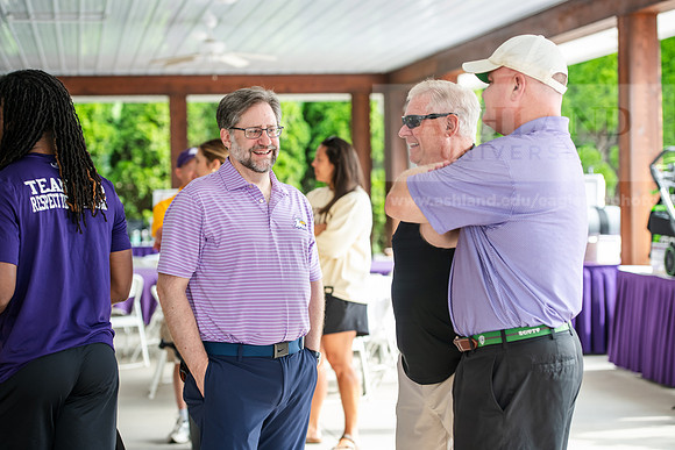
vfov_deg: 16.1
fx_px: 1594
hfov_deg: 23.9
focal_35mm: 85
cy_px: 225
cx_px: 338
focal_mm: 85
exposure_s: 1/250
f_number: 3.5
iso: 320
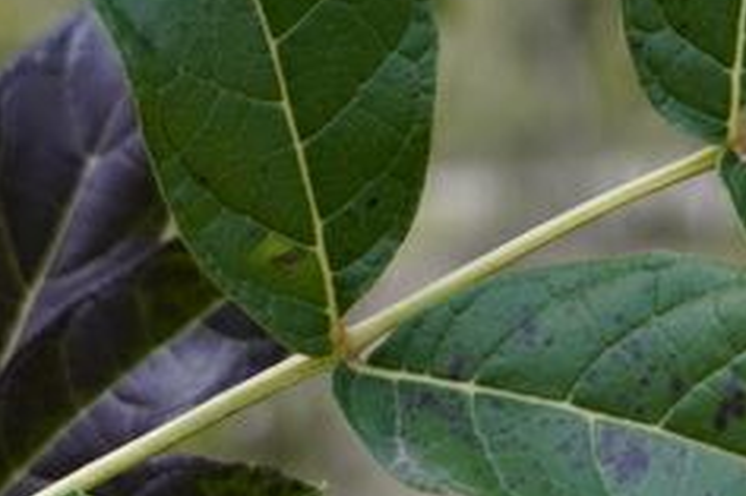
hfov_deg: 11.8
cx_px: 752
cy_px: -167
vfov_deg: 7.8
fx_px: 3582
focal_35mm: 173
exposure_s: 1/800
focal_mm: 34
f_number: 4.5
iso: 640
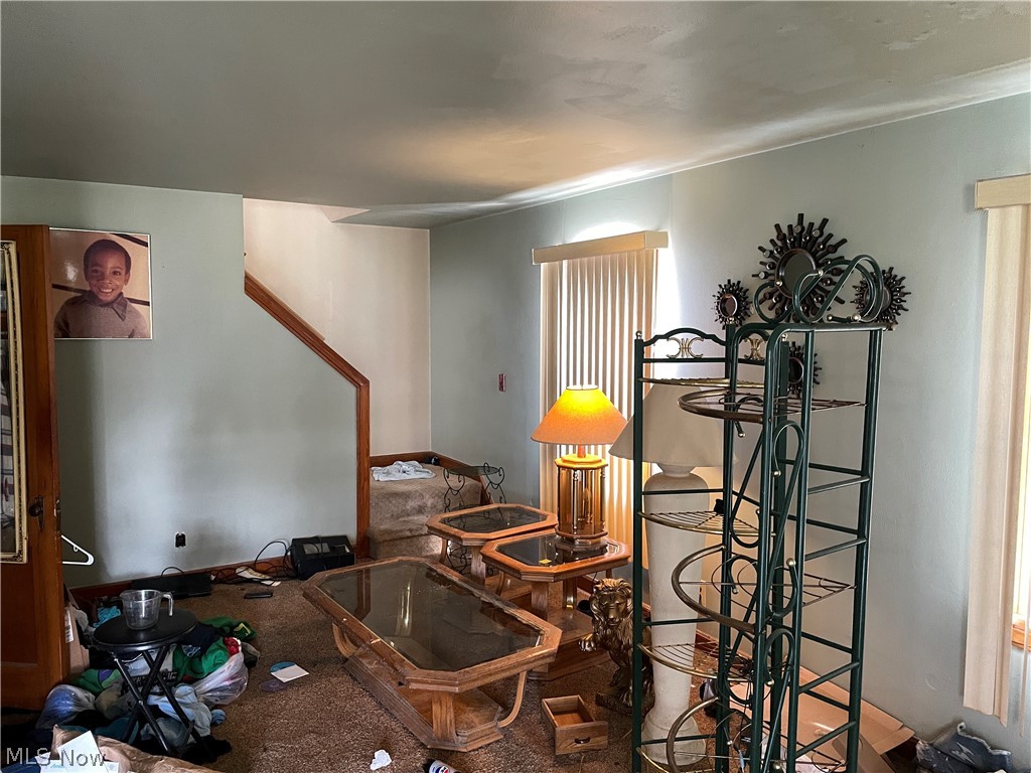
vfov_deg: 53.1
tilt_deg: -6.1
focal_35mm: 26
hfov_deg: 67.3
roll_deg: +0.0
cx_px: 516
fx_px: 774
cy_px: 386
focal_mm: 4.2
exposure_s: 1/40
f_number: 1.6
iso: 400
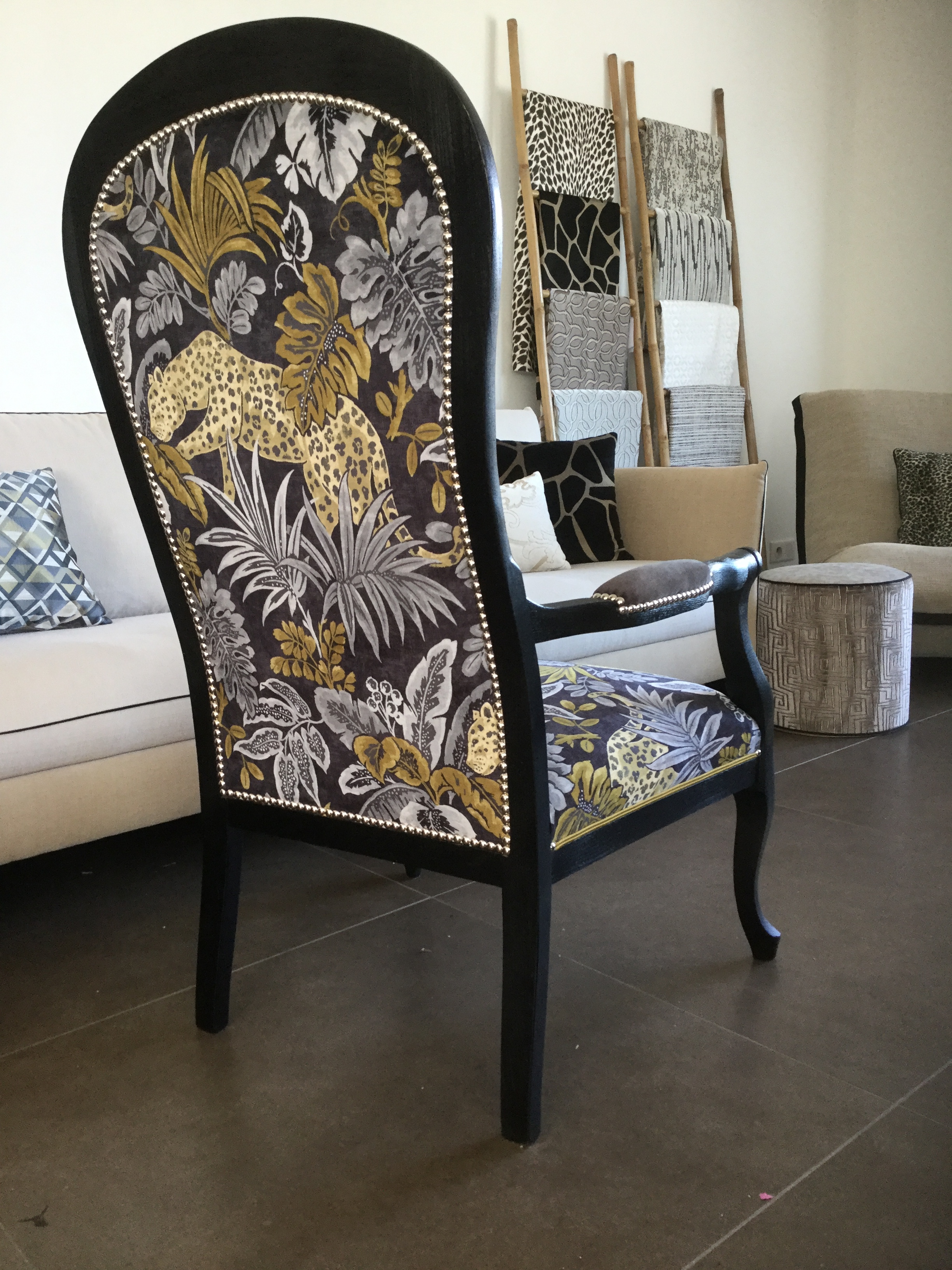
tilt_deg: -9.4
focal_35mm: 31
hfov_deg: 45.4
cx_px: 476
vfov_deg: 58.4
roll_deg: -0.2
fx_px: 1137
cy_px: 635
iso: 100
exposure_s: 1/33
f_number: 2.4
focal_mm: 3.3
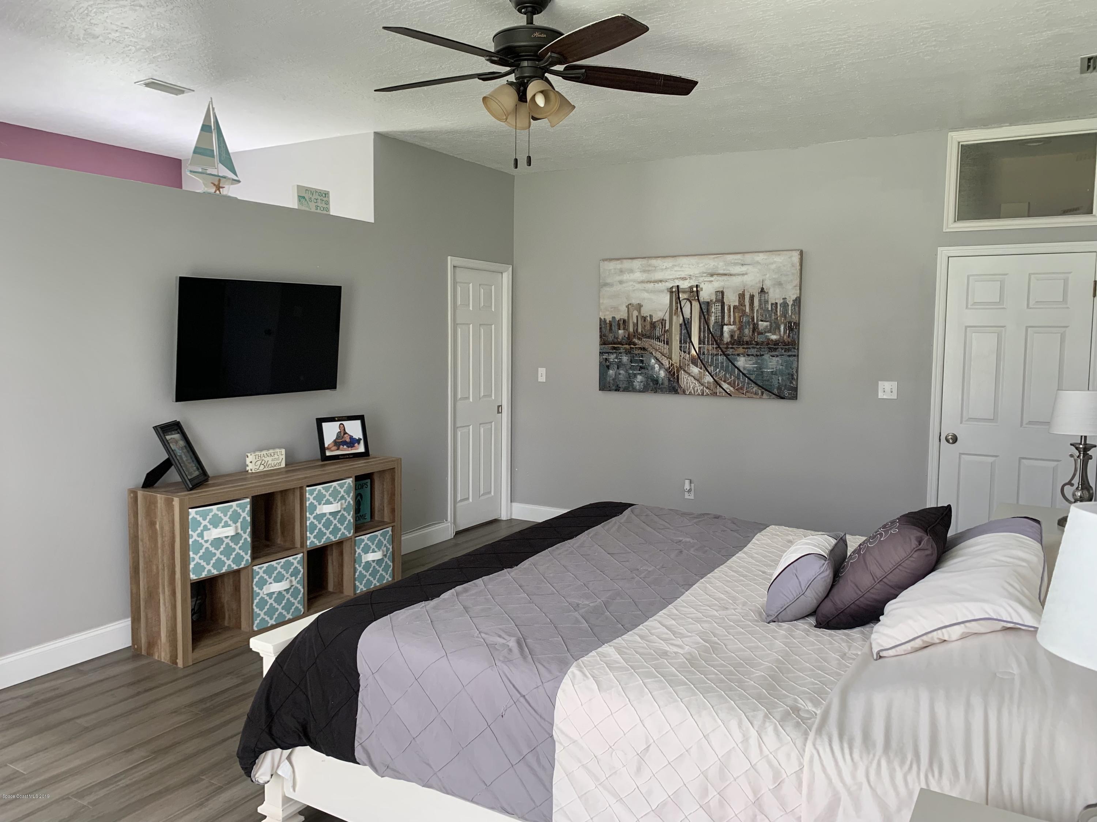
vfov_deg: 53.1
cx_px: 548
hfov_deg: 67.3
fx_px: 824
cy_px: 411
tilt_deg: -3.3
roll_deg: -1.1
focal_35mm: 26
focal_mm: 4.25
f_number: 1.8
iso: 80
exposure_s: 1/121
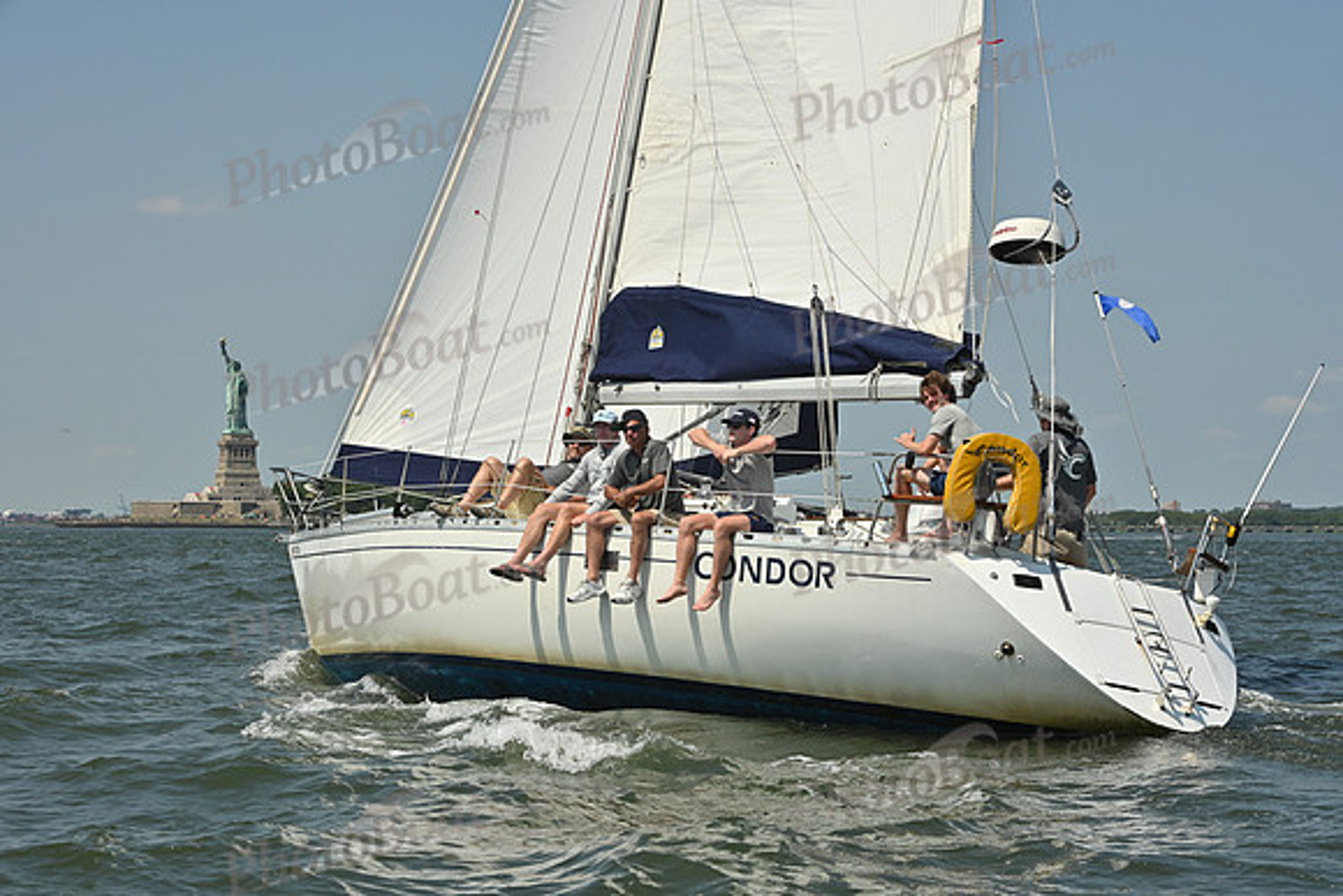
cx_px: 672
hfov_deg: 26.0
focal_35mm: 78
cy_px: 448
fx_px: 2910
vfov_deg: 17.5
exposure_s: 1/1250
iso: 320
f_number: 14
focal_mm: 78
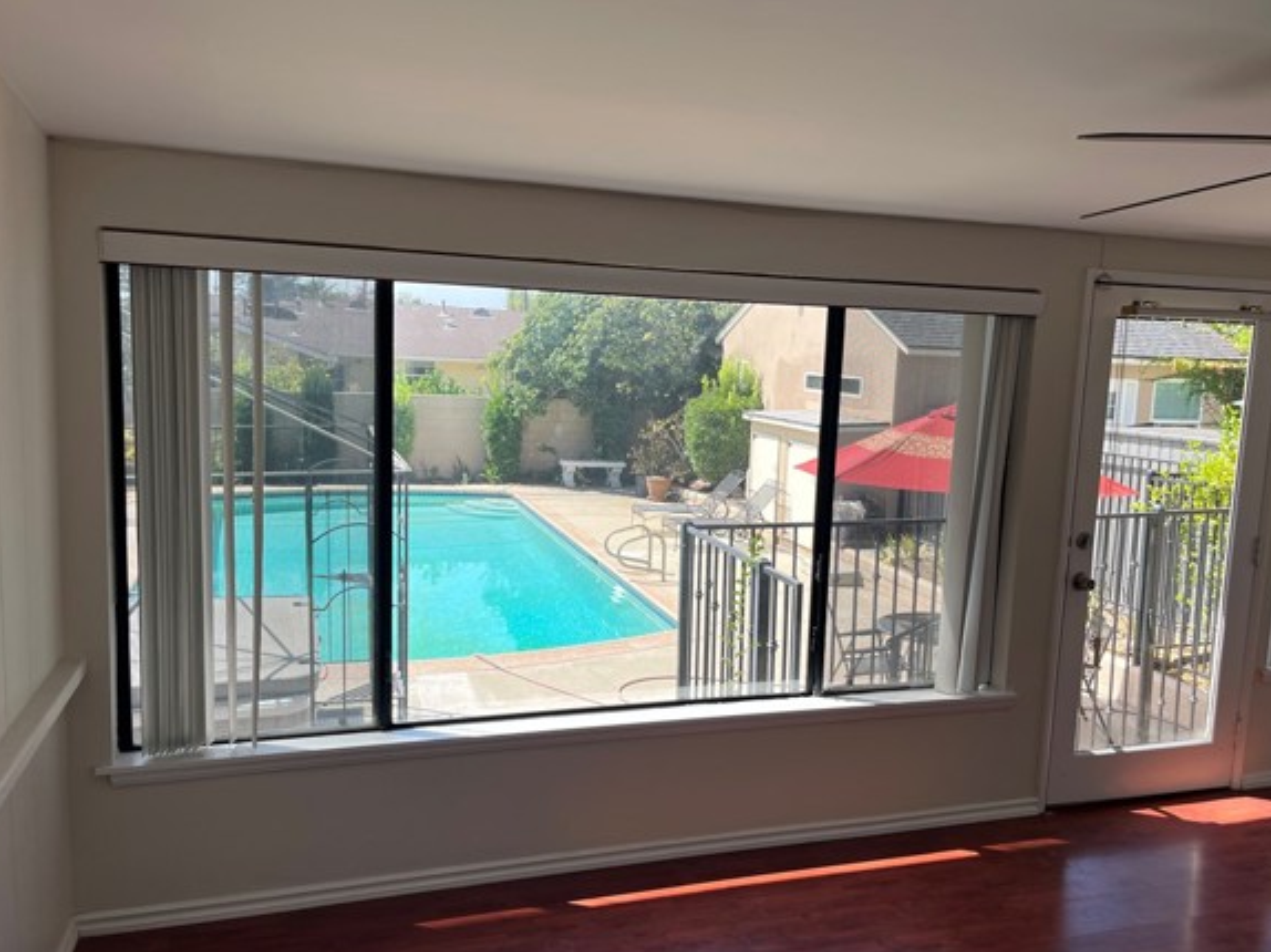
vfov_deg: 48.2
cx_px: 680
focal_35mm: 29
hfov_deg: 61.6
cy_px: 476
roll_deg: -2.7
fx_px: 1064
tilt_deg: -7.0
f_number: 1.6
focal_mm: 5.1
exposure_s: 1/649
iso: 50
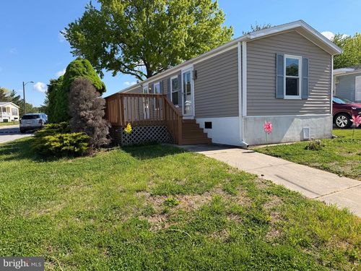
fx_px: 250
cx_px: 180
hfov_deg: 71.6
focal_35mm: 24
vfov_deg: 56.8
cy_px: 136
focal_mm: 6.76
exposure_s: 1/3279
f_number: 1.78
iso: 80
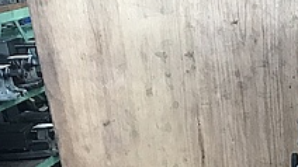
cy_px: 279
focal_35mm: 92
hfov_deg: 20.3
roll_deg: -0.6
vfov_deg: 12.3
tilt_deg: -26.7
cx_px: 430
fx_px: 727
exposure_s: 1/24
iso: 40
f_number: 1.8
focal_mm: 3.99
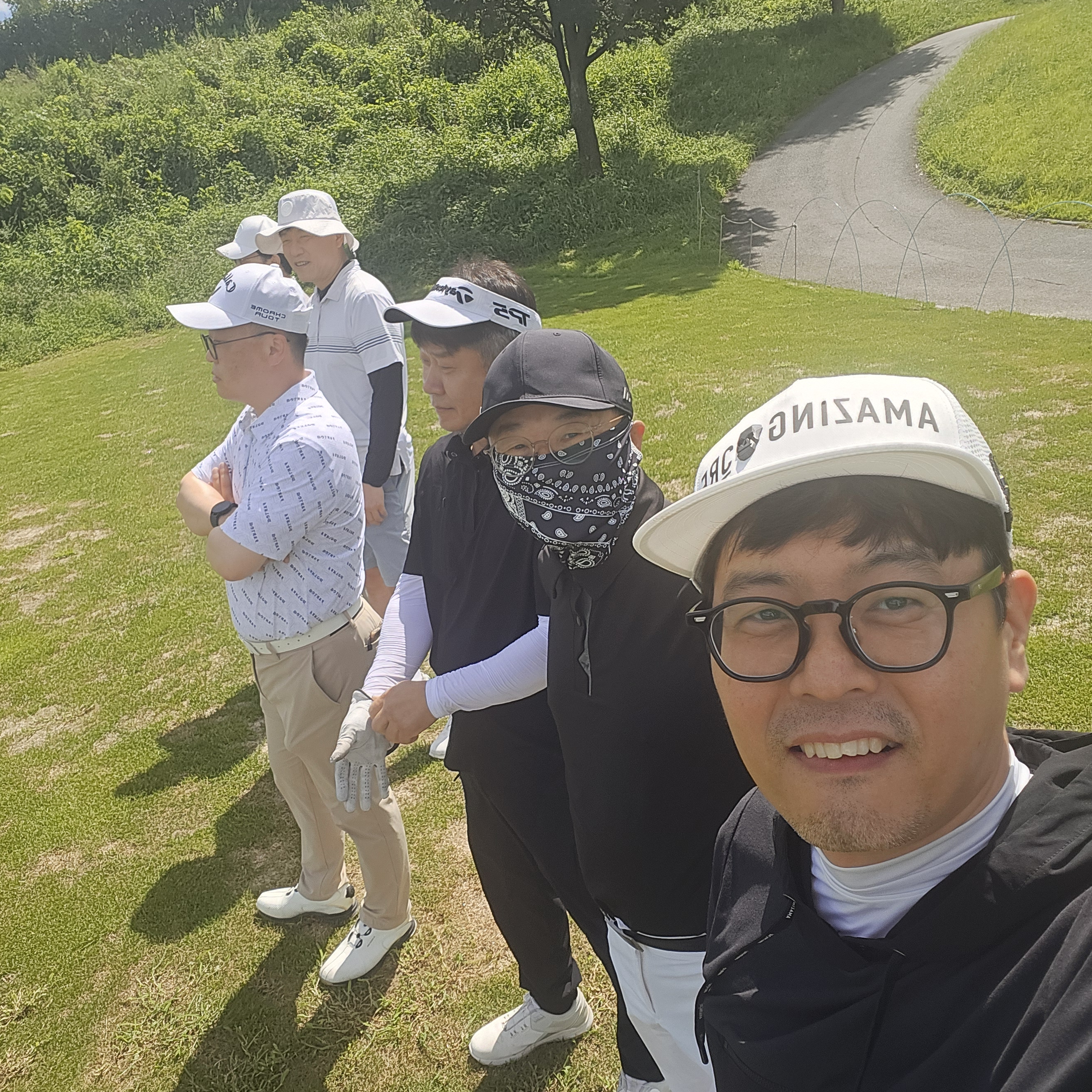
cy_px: 546
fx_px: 999
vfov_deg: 57.3
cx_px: 464
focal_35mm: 28
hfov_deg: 57.1
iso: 50
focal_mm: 2.9
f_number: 2.2
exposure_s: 1/955
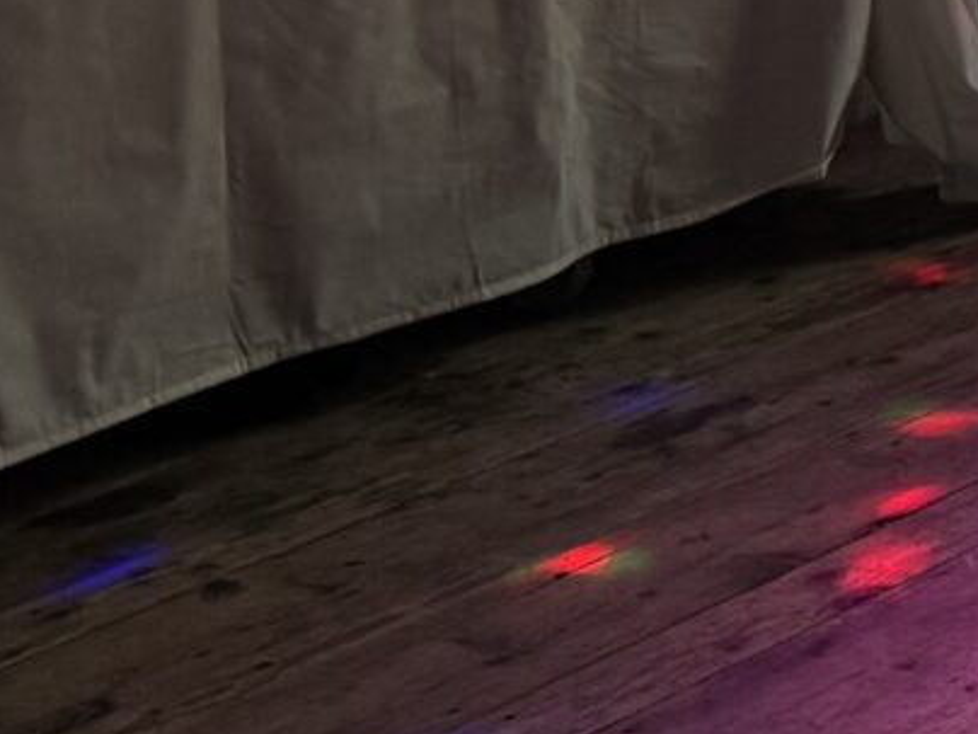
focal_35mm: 152
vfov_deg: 9.2
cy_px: -751
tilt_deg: -2.7
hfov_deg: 10.6
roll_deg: +2.4
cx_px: 2535
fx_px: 4294
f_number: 1.78
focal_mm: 6.76
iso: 80
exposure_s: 1/304
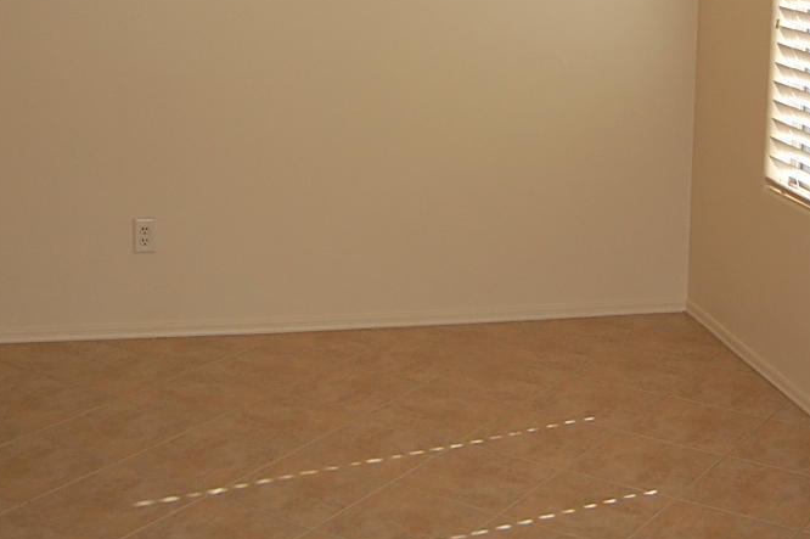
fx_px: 1371
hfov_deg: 32.9
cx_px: 459
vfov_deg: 21.5
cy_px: 6
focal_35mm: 61
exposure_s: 1/500
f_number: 3.5
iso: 400
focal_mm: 18
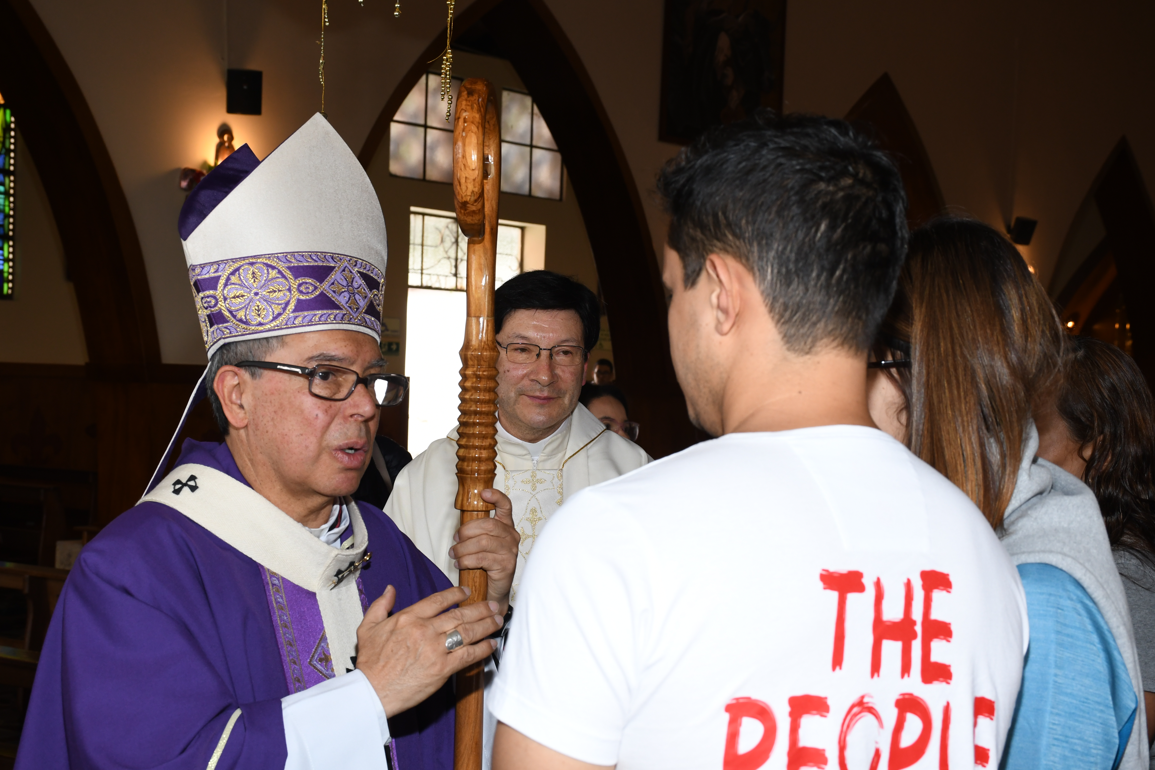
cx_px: 578
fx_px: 1829
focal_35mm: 57
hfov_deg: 35.1
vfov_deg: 23.8
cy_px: 385
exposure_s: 1/100
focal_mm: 38
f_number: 7.1
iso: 640
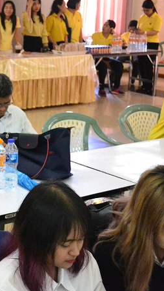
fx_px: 602
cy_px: 149
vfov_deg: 27.2
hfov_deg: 14.9
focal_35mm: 78
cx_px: -46
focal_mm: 28
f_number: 4.5
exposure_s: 1/60
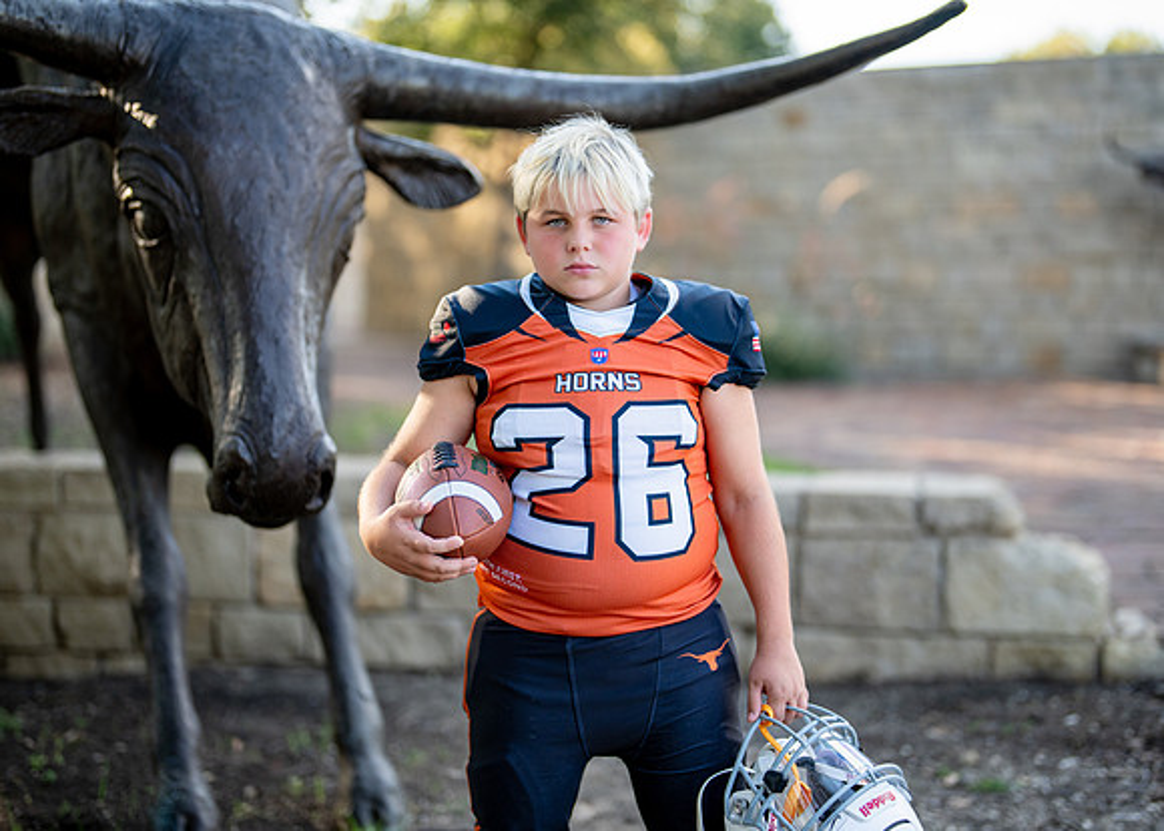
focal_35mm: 56
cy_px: 397
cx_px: 603
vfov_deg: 25.3
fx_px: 1850
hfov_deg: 34.9
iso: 200
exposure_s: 1/1600
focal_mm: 50
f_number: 1.2
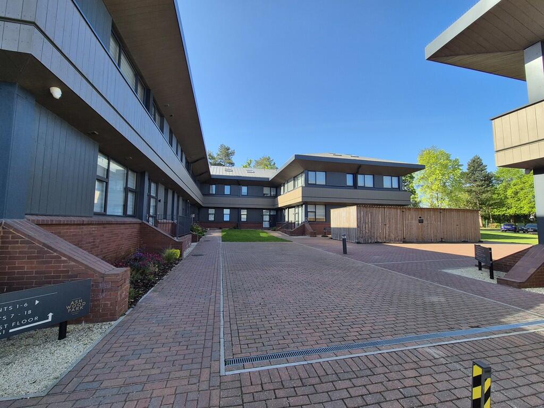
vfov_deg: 89.9
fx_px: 204
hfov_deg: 106.2
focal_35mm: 13
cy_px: 204
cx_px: 272
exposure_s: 1/888
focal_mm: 2.2
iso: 50
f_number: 2.2
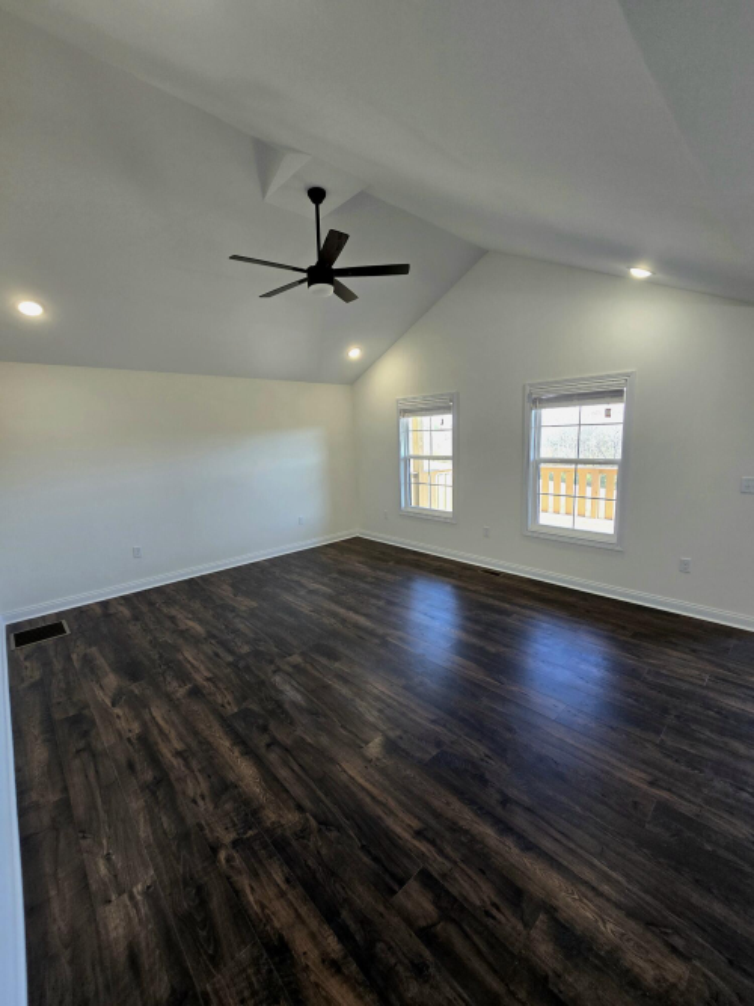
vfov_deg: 106.2
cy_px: 503
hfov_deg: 89.9
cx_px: 377
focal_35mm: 13
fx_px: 378
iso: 80
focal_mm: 2.2
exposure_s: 1/60.2
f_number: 2.2
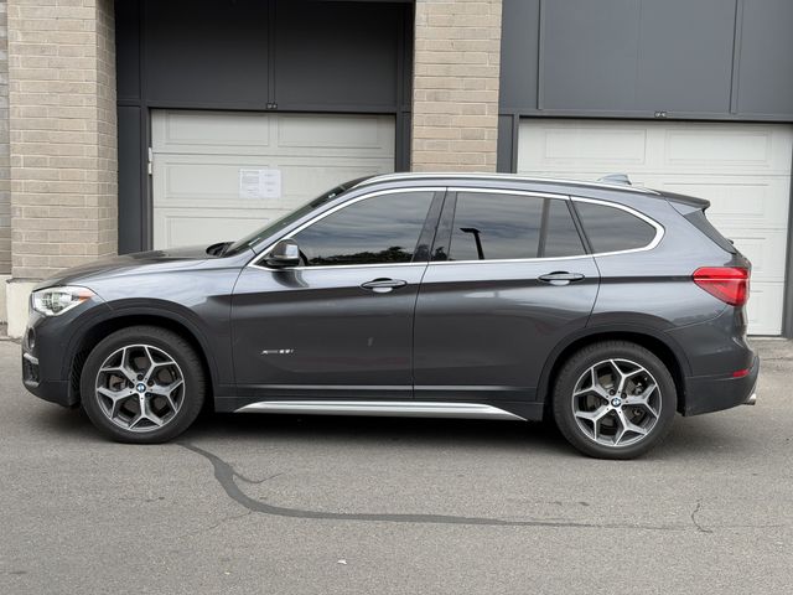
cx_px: 396
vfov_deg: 30.3
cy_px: 298
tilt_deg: -5.1
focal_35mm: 48
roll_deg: -0.8
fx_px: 1100
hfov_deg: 39.7
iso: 64
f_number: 1.78
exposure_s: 1/1133
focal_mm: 6.76
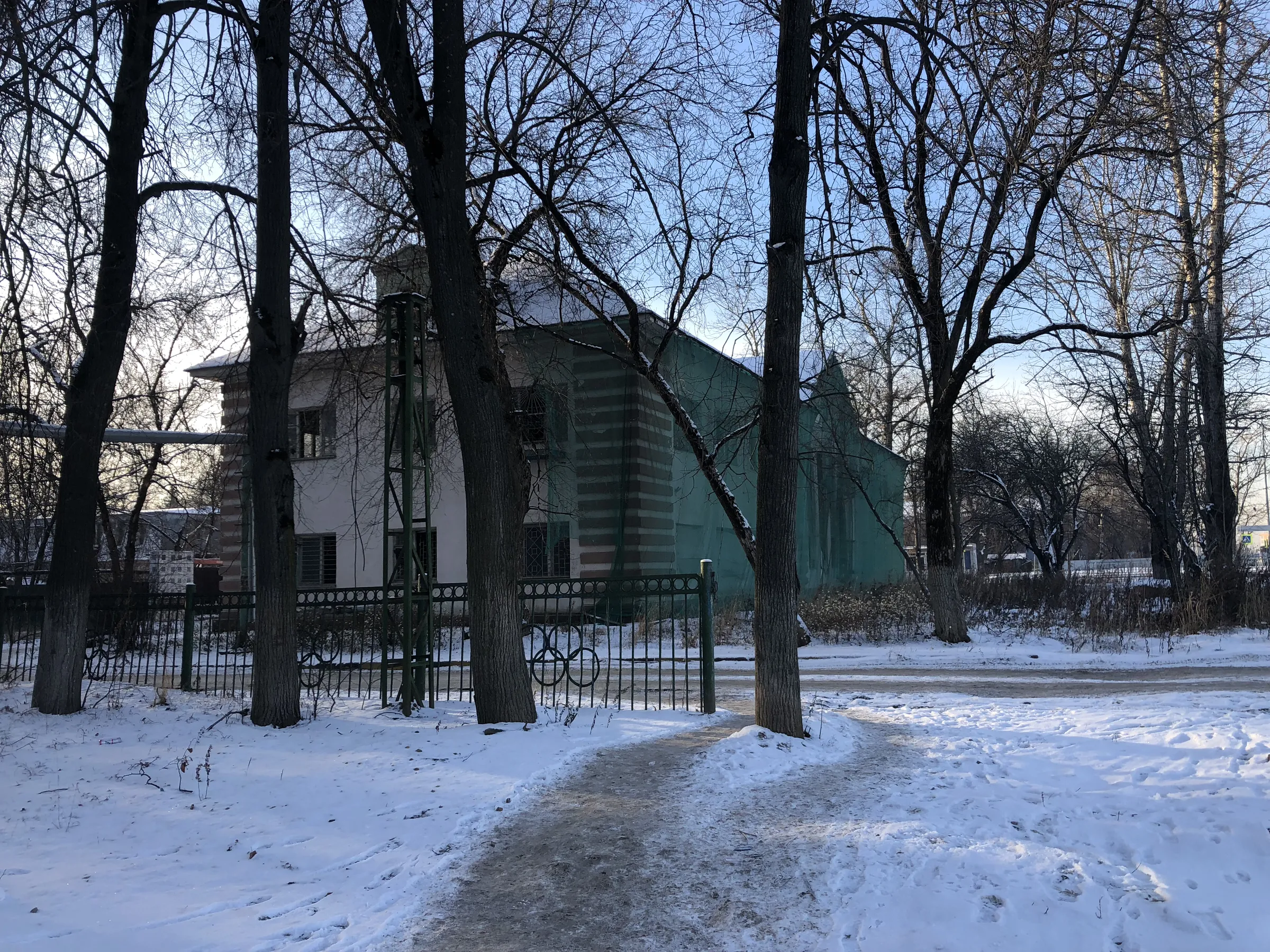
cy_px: 476
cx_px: 635
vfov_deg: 49.7
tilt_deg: +5.8
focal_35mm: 28
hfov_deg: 63.4
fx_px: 1027
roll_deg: +2.1
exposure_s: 1/500
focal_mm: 4
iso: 20
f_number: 1.8
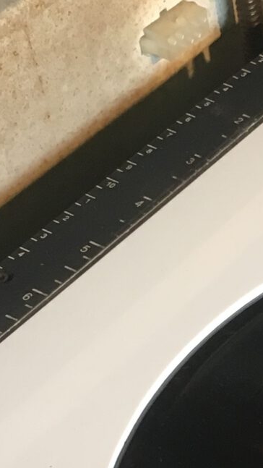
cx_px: 502
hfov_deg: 9.2
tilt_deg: -48.9
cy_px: 474
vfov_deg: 16.8
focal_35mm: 125
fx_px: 1550
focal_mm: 4.15
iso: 100
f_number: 2.2
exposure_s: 1/33
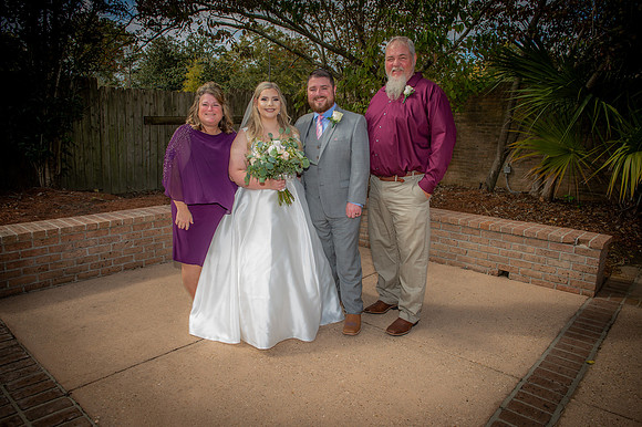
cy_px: 214
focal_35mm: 26
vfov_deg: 49.5
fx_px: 463
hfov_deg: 69.4
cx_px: 321
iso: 50
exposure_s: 1/160
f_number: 5.6
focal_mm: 26
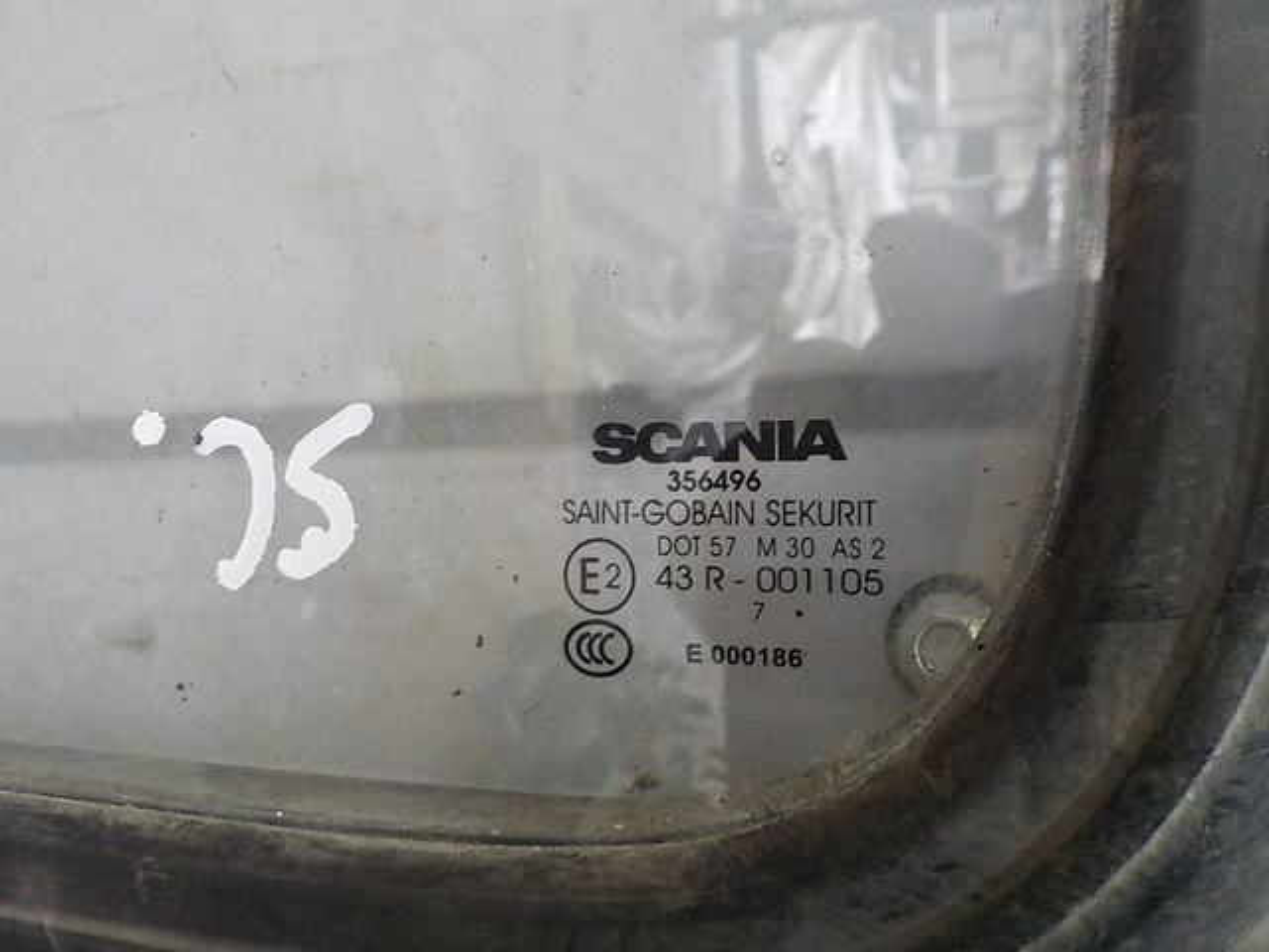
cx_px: 634
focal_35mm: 30
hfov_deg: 60.0
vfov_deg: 46.8
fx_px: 1100
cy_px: 476
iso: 400
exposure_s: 1/25
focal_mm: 4.1
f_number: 3.3
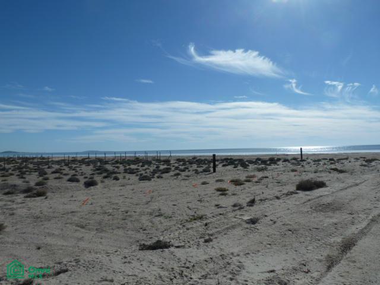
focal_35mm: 25
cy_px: 142
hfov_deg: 69.4
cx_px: 190
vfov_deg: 54.9
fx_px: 274
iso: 80
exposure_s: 1/1000
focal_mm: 4.1
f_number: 5.6
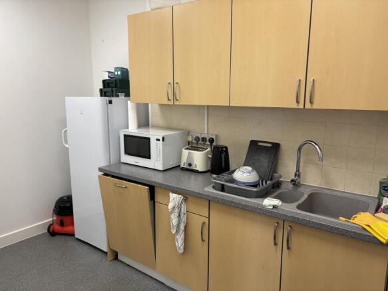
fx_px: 291
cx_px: 194
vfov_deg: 53.0
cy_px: 146
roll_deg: -0.5
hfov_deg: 67.3
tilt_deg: -10.6
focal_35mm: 26
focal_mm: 5.96
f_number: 1.6
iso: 125
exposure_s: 1/100
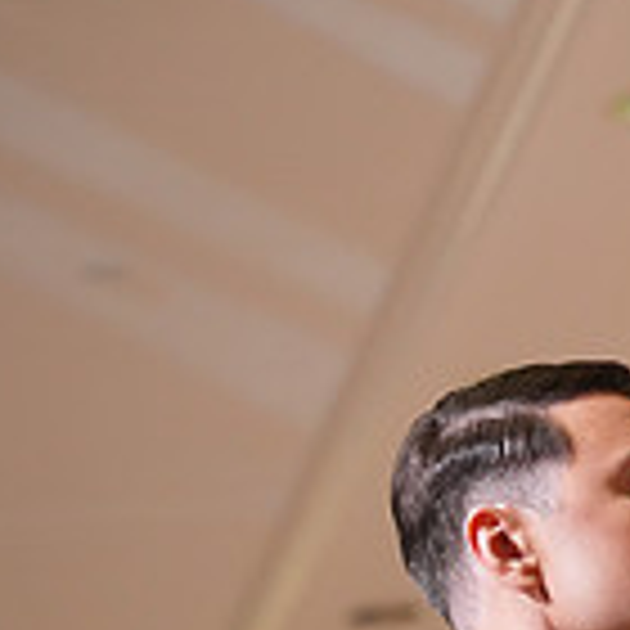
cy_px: 839
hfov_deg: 4.7
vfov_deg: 4.7
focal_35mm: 370
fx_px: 7619
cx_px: 994
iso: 3200
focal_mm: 105
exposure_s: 1/400
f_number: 4
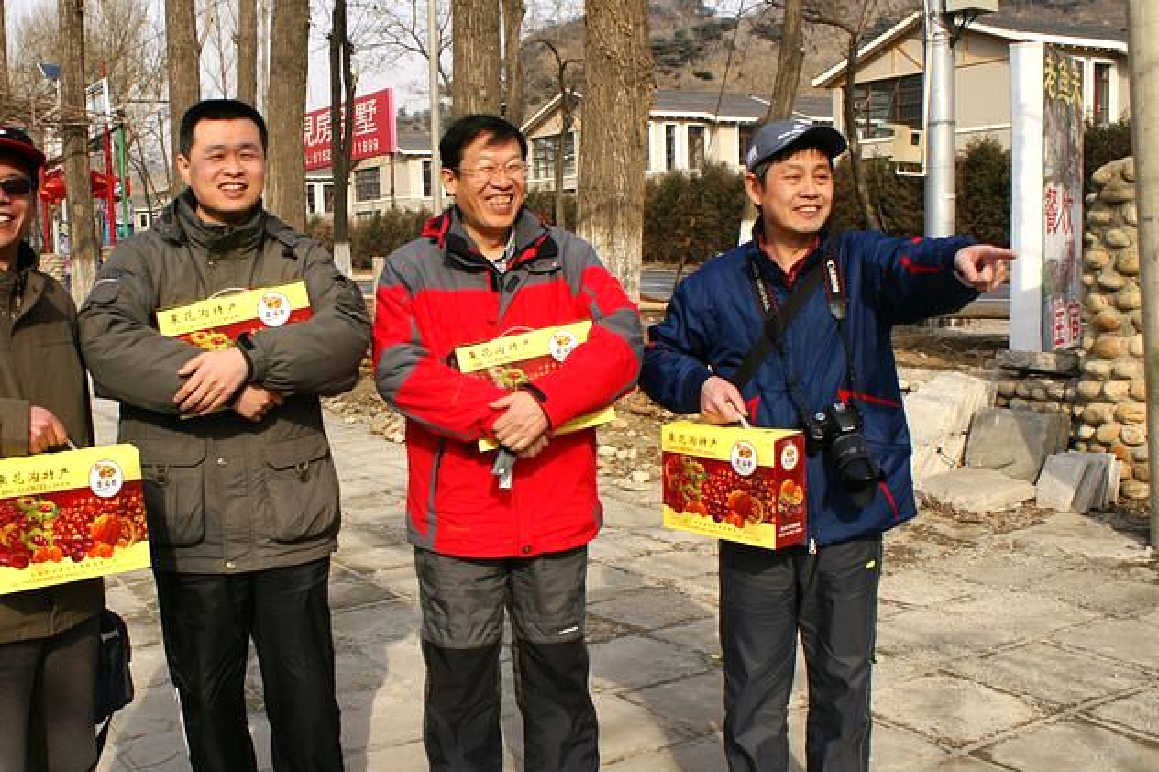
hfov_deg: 50.2
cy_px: 428
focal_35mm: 38
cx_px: 440
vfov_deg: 35.0
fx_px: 1223
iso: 100
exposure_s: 1/640
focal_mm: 20
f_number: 5.6
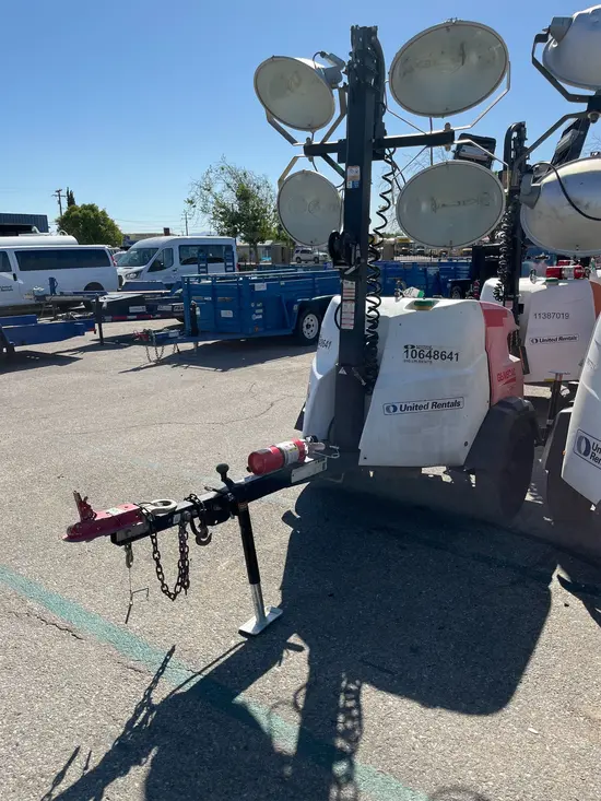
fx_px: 602
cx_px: 300
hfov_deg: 53.1
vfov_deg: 67.3
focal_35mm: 26
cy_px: 400
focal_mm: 5.1
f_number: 1.6
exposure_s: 1/3413
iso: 50
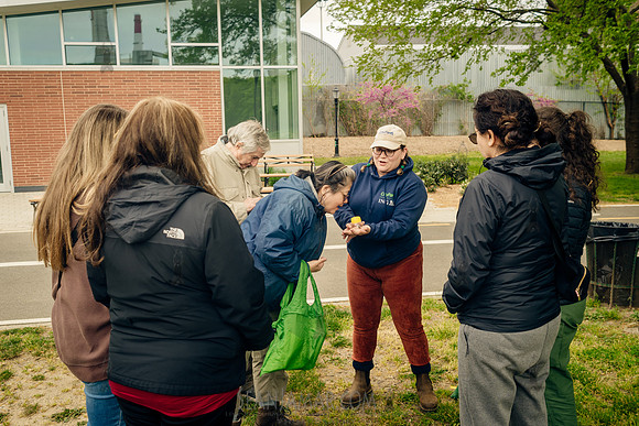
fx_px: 621
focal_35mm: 35
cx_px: 320
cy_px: 213
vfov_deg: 37.9
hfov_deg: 54.4
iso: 250
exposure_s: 1/160
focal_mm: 35
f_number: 5.6
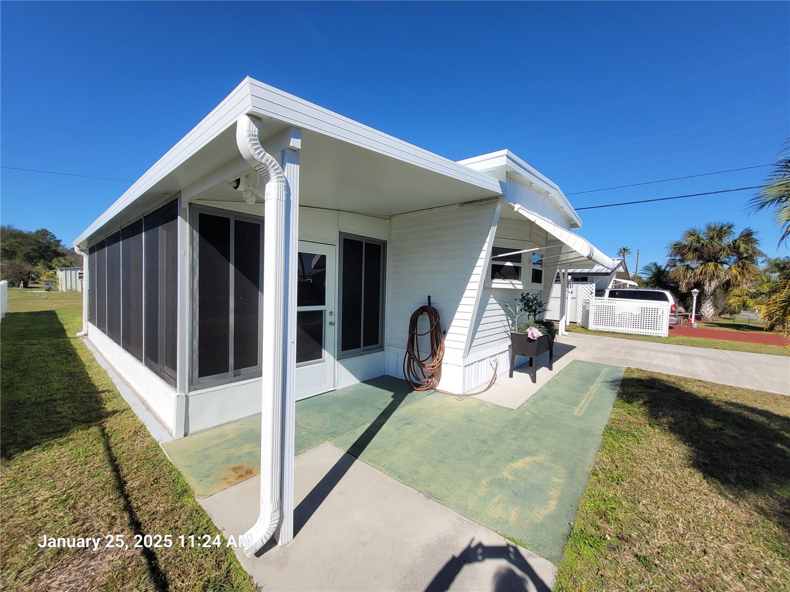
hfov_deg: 106.2
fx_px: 297
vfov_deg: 89.9
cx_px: 395
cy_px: 296
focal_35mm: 13
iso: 40
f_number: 2.2
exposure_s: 1/1925
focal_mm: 1.74
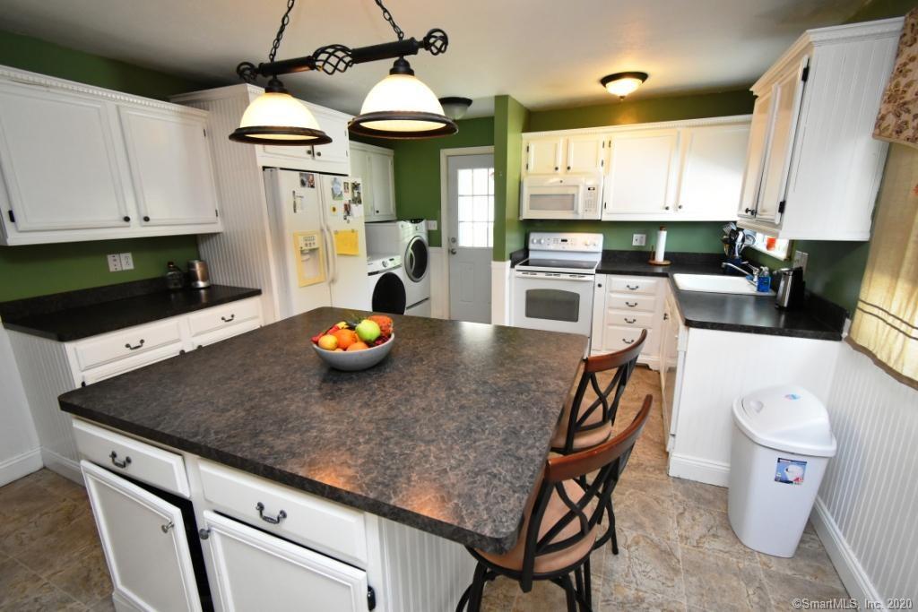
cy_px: 306
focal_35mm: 15
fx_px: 383
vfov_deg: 77.3
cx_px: 459
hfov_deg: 100.4
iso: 1800
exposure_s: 1/125
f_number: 4.5
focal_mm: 10
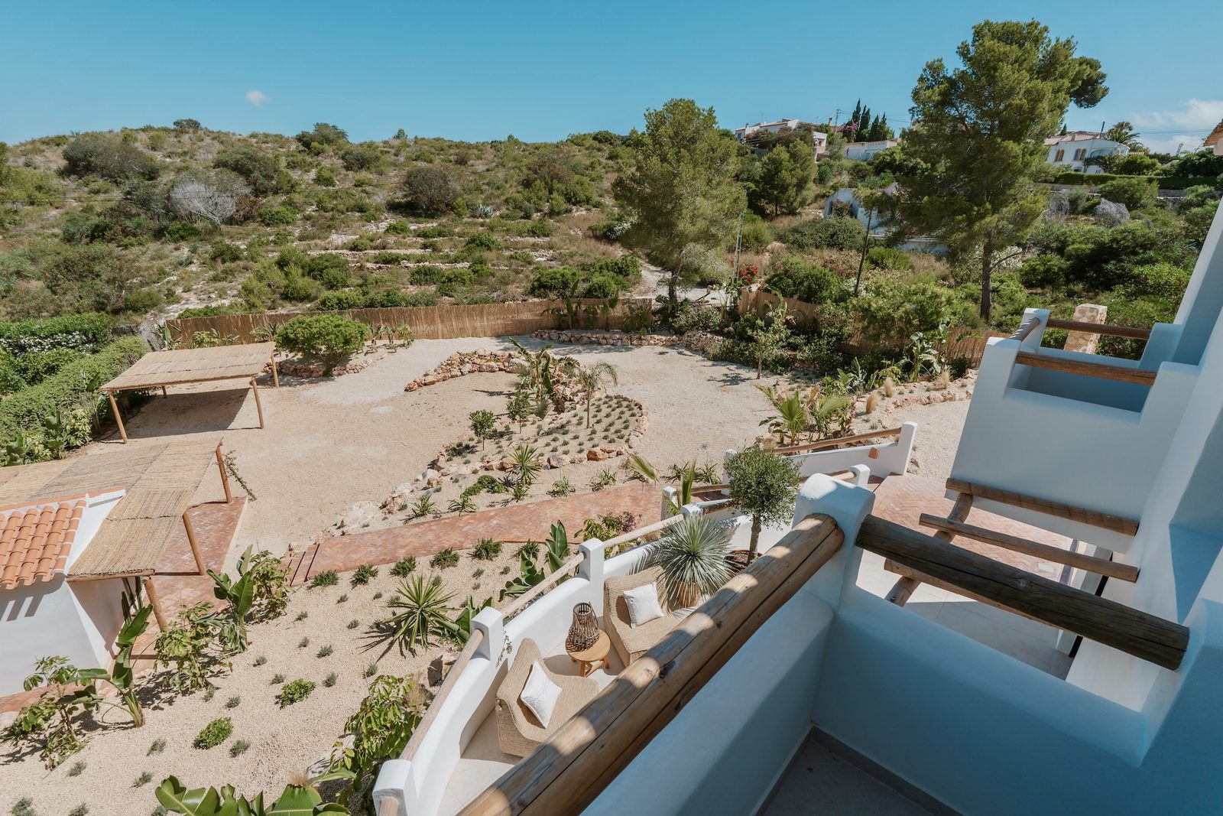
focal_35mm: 16
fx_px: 561
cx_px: 612
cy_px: 408
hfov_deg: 95.0
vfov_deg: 72.1
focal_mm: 16.5
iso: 160
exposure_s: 1/500
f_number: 9
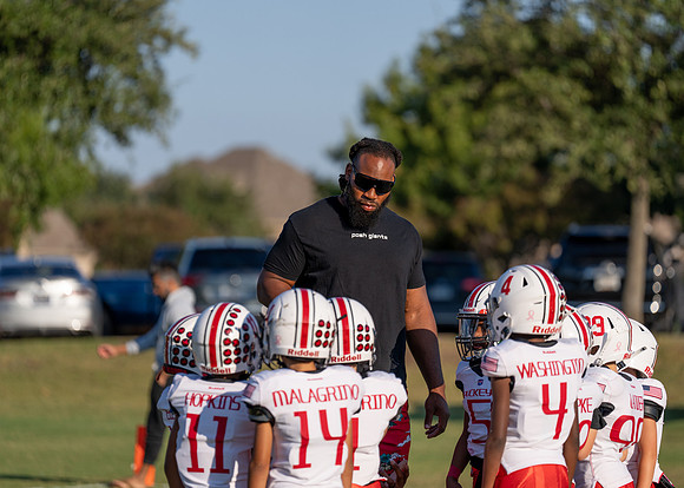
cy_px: 244
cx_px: 342
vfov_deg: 7.0
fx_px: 4009
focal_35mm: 206
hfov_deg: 9.8
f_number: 3.2
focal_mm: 197
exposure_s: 1/2000
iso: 100
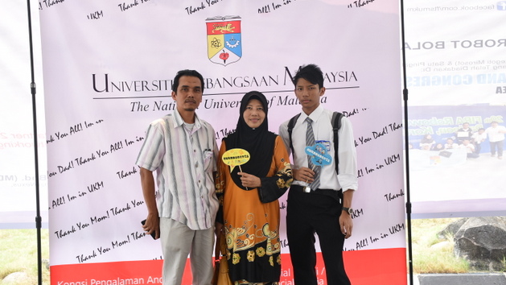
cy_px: 147
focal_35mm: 48
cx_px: 250
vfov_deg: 24.9
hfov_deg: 42.9
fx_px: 644
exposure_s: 1/400
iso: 500
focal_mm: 30
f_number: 4
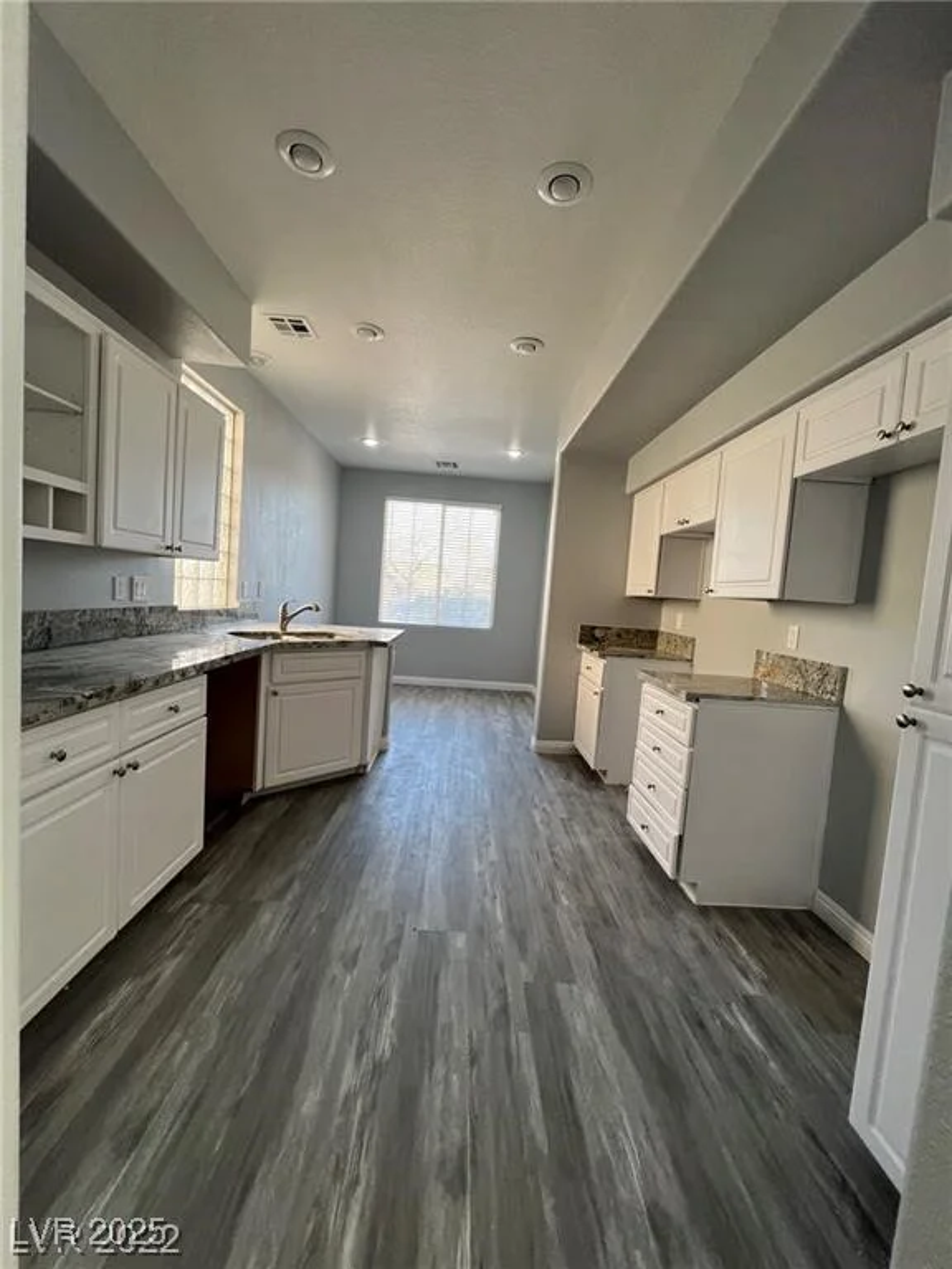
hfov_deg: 89.9
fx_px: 477
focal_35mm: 13
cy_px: 634
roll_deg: -4.8
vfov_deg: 106.2
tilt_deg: -3.9
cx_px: 476
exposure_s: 1/122
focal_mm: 1.57
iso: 80
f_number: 1.8
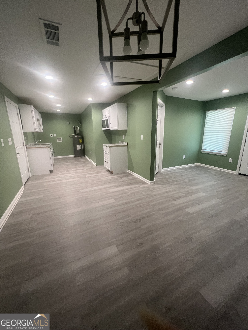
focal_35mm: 13
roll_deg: +1.7
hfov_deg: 89.9
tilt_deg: -11.7
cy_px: 165
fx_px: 124
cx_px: 124
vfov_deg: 106.2
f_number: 1.8
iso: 125
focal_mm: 1.57
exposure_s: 1/60
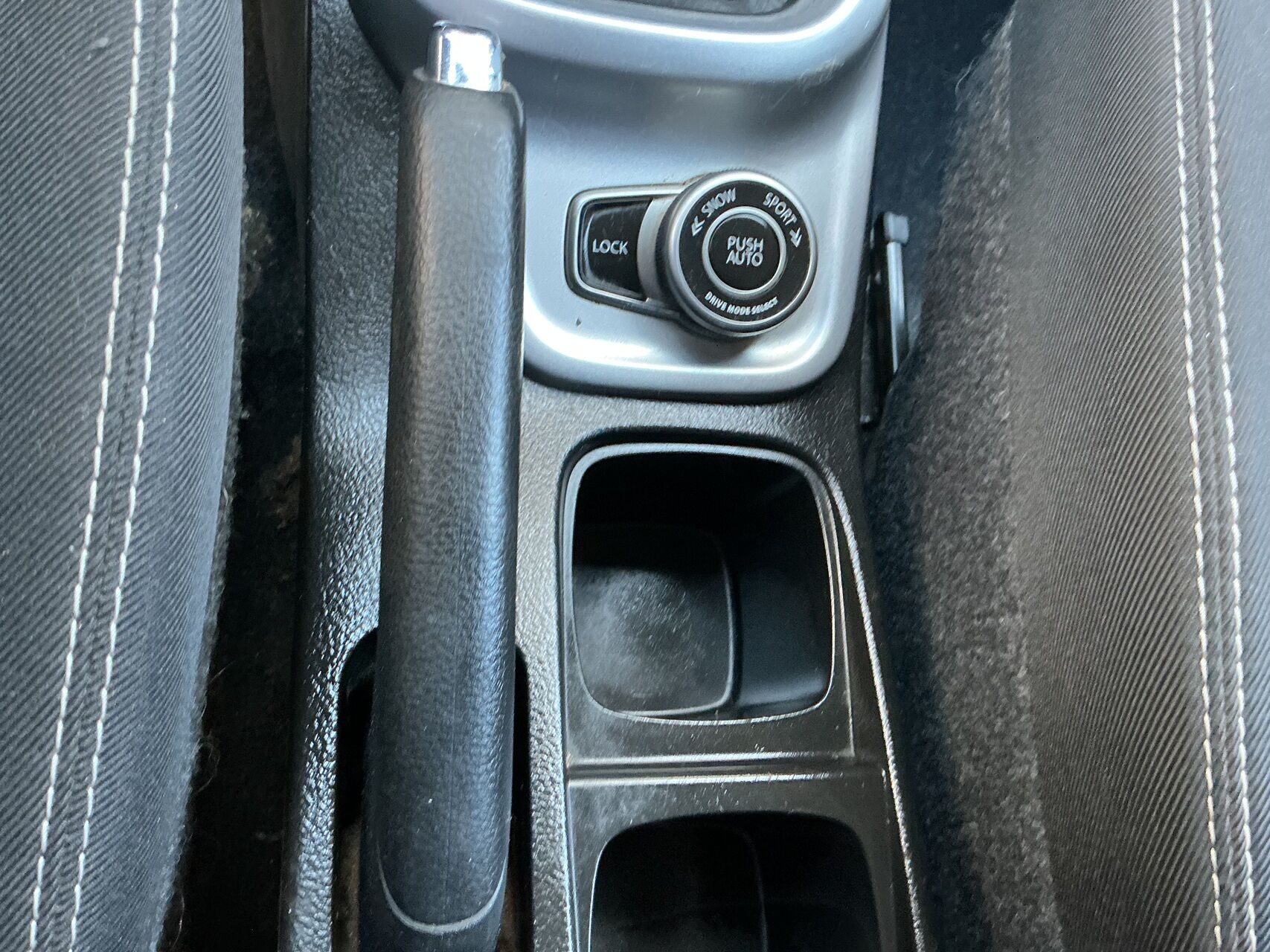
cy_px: 476
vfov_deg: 48.2
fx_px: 1064
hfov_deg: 61.7
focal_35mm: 29
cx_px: 635
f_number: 1.8
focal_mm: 3
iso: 250
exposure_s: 1/60
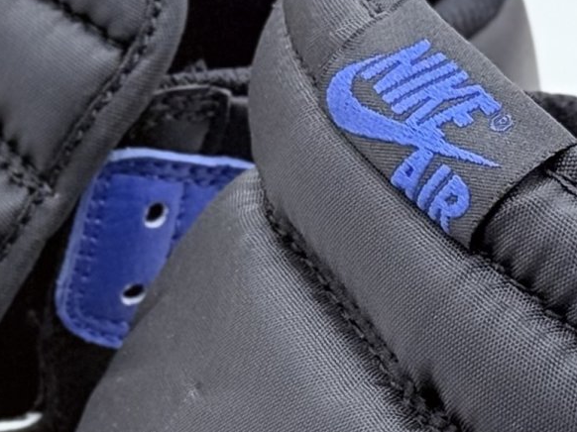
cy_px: 233
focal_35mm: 88
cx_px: 303
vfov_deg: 16.8
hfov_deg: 22.3
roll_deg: +0.9
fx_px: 1466
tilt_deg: -25.6
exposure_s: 1/513
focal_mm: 6.76
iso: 64
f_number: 1.78
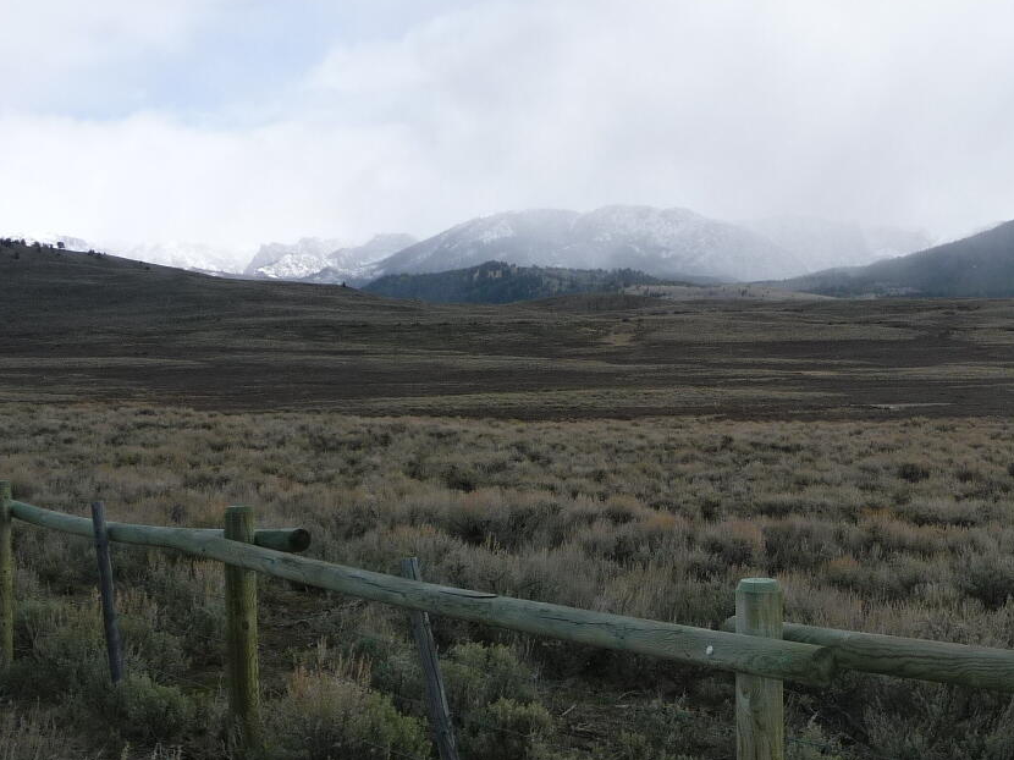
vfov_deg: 27.0
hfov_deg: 34.5
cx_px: 811
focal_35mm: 54
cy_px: 365
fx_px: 1581
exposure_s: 1/1300
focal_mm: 4.7
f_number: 3.3
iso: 100
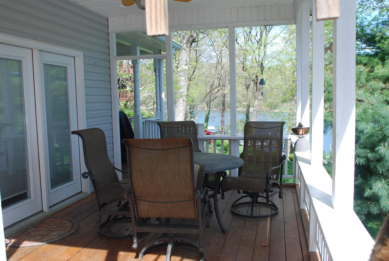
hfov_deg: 61.8
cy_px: 130
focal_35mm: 30
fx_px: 325
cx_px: 194
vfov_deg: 43.8
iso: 200
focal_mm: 20
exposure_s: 1/125
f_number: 9
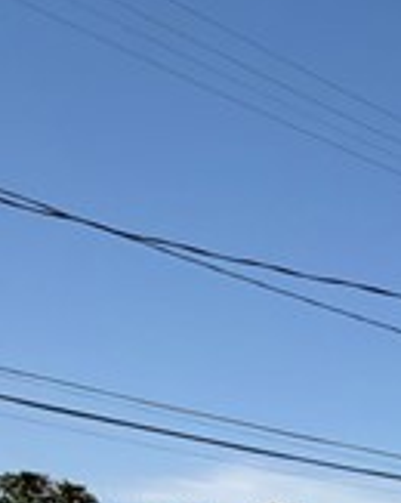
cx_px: 935
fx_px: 1278
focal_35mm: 86
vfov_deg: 20.0
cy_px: 691
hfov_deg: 13.5
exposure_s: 1/1431
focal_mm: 2.22
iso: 20
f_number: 2.2
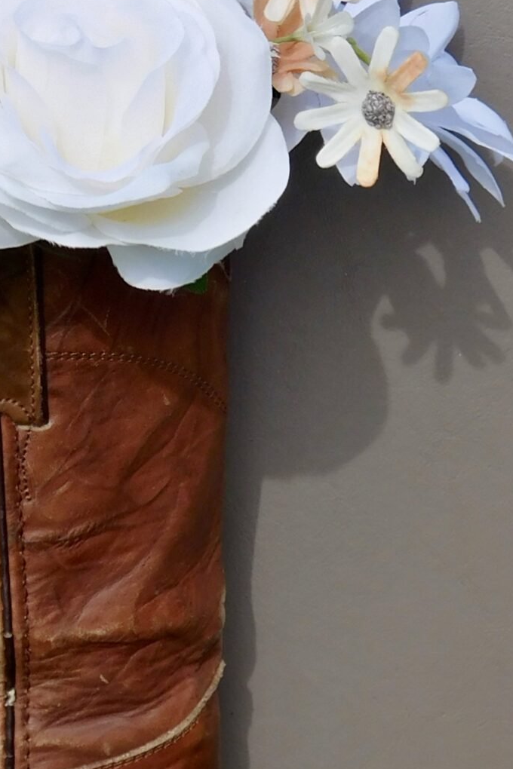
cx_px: -63
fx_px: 2009
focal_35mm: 94
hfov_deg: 14.2
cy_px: 182
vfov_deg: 21.5
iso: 125
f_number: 3.5
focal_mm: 6.3
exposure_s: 1/1000
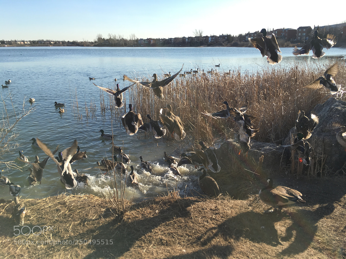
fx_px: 290
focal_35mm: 29
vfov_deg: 48.2
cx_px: 173
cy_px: 130
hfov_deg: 61.7
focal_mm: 4.15
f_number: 2.2
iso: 25
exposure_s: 1/894
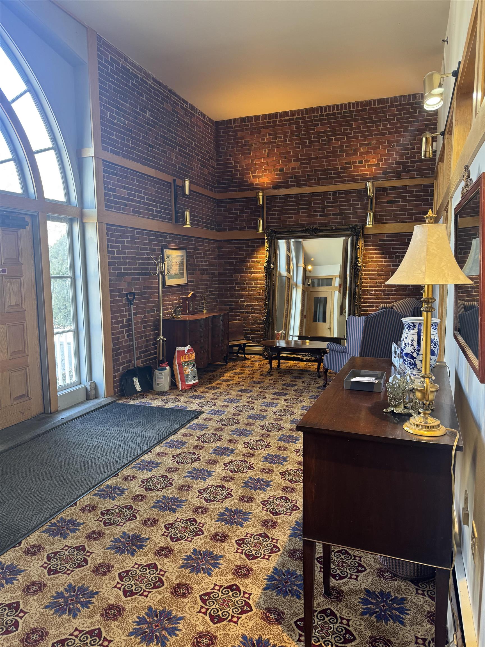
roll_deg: +2.0
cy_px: 324
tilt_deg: -6.4
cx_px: 242
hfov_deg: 56.8
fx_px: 448
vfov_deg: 71.6
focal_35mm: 24
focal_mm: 6.76
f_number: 1.78
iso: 250
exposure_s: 1/60
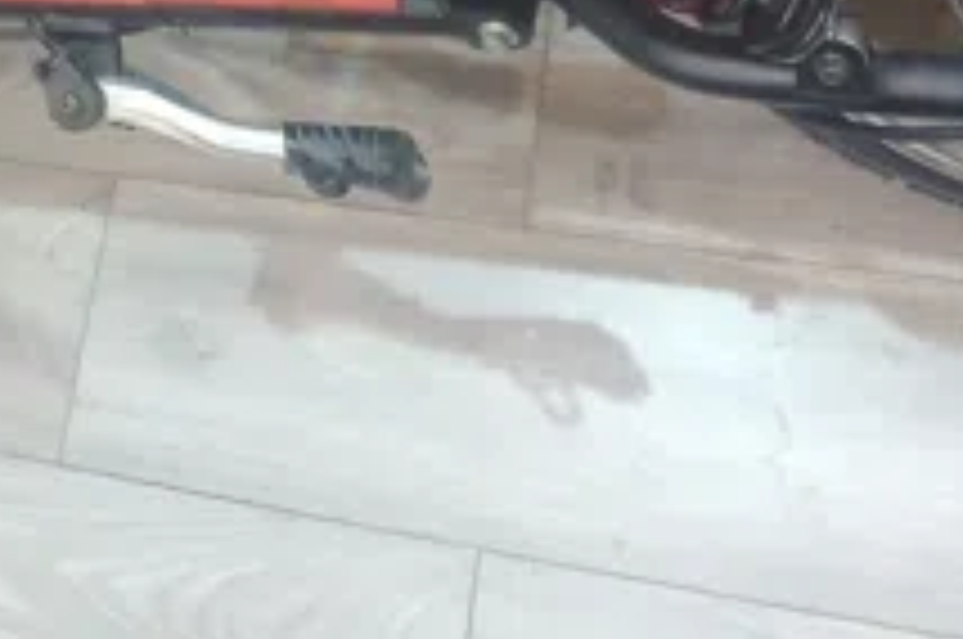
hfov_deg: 24.1
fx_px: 2163
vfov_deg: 15.0
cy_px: -432
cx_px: 36
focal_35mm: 81
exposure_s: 1/33.3
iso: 320
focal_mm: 3.98
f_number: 1.8
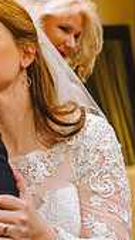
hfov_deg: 9.6
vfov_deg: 16.9
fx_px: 802
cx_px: 50
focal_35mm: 126
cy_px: 191
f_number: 2.5
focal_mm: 35
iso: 1250
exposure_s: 1/160
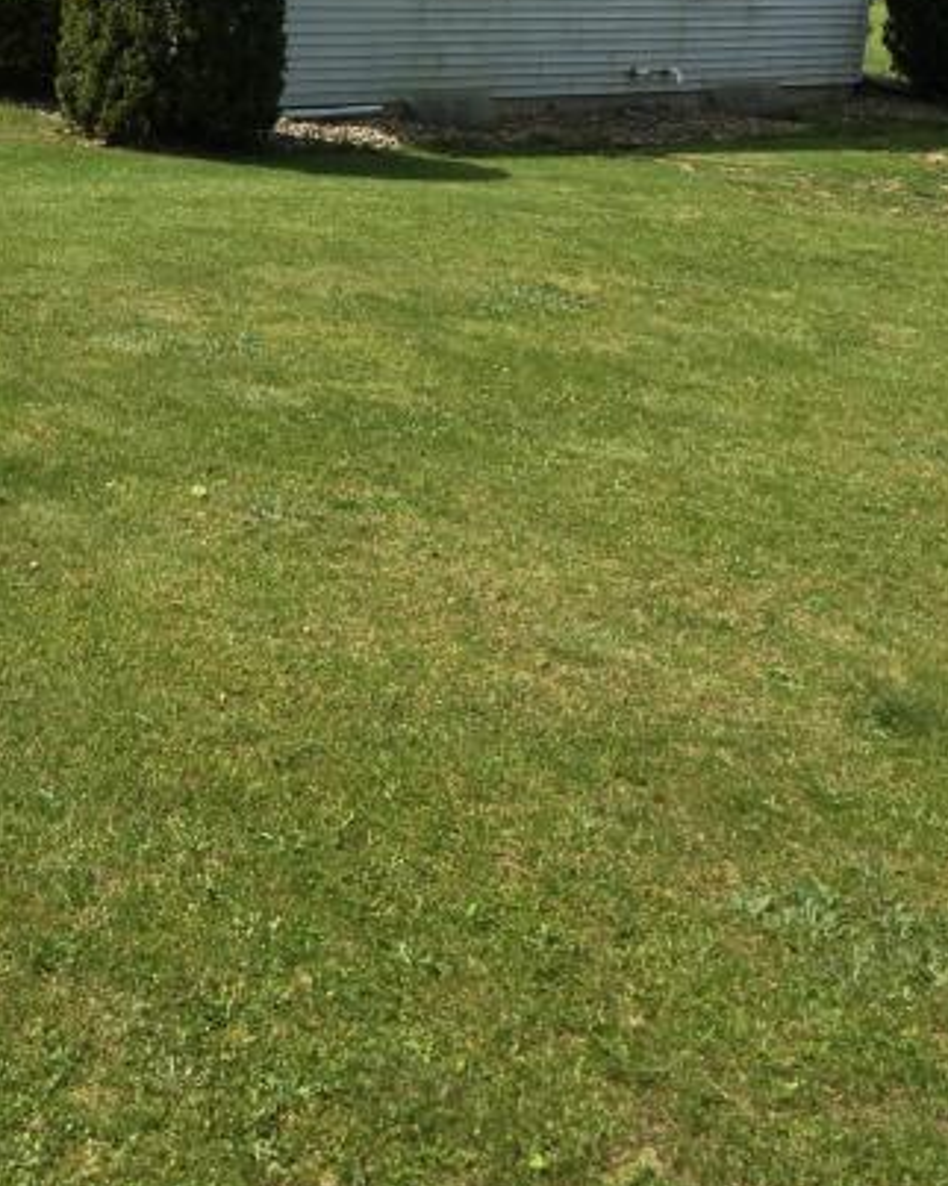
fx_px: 1895
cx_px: 230
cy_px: 144
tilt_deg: -8.7
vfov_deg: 33.2
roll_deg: -3.7
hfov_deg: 27.7
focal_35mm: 54
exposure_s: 1/1972
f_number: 2.2
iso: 25
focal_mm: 4.15
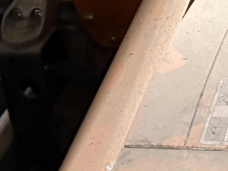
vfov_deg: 10.3
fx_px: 935
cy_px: -35
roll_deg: +0.9
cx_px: 368
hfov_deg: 13.0
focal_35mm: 142
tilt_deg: -26.0
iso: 800
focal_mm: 6.76
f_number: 1.78
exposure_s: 1/41
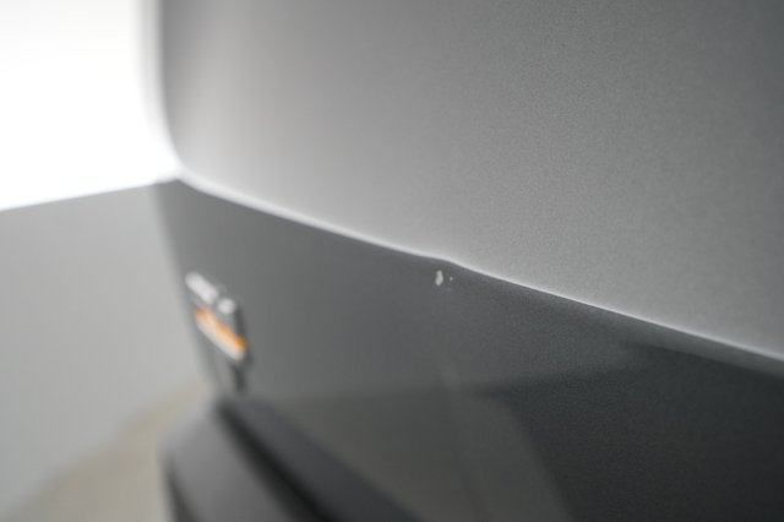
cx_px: 392
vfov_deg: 46.4
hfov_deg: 65.5
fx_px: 609
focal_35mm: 28
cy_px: 261
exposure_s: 1/100
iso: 2500
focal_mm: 28
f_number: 4.5
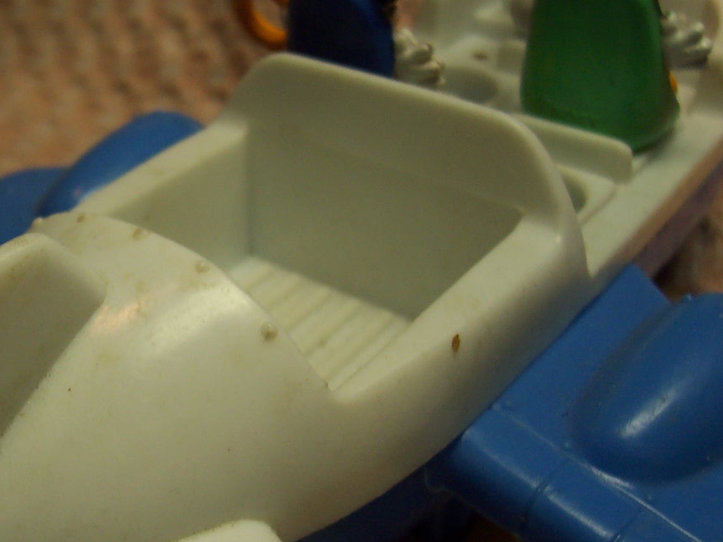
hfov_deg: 36.4
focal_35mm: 52
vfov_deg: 28.0
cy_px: 321
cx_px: 229
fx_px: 1086
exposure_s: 1/125
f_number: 2.8
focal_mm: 5.6
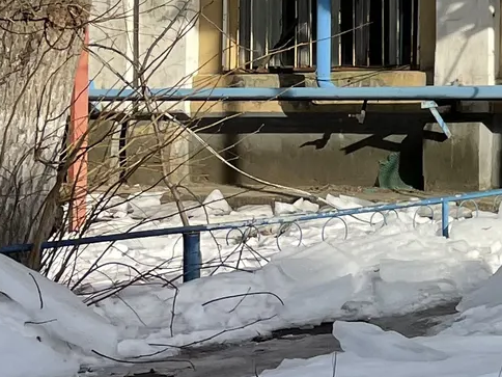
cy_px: -114
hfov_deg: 12.8
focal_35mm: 129
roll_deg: +1.1
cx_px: 1081
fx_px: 1871
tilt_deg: +5.4
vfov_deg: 11.2
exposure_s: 1/1742
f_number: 1.6
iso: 32
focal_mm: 4.2
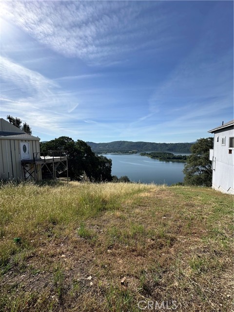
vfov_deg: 102.1
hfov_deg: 85.7
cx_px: 117
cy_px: 156
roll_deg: +0.1
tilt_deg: -4.3
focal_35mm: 14
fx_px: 126
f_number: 2.2
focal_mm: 2.22
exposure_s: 1/3610
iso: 50
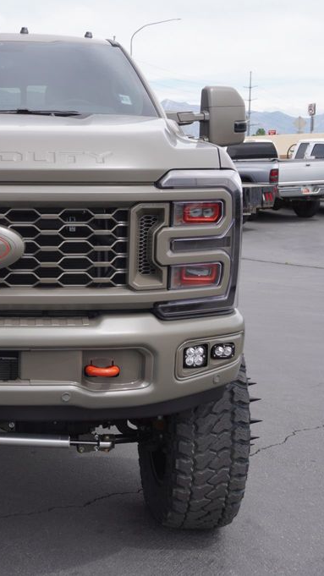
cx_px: -13
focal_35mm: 52
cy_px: 288
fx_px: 794
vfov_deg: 39.9
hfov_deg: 22.1
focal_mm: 22
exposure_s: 1/160
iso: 100
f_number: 7.1
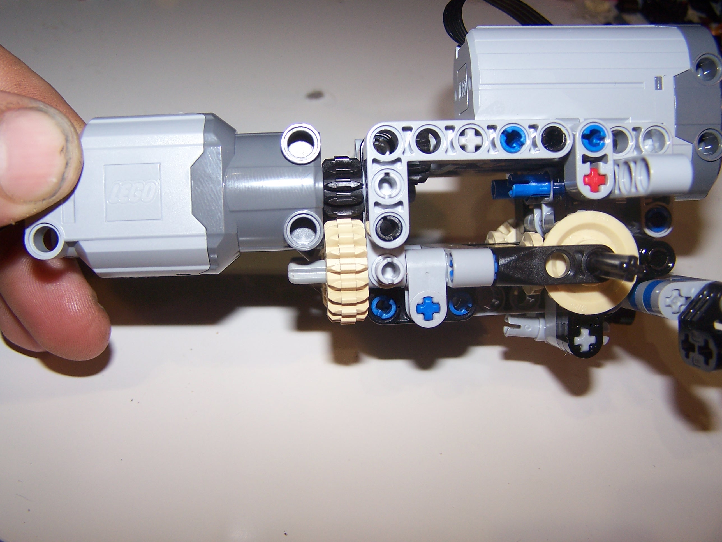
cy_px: 271
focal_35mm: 38
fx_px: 793
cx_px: 361
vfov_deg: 37.7
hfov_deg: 49.0
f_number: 2.8
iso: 80
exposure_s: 1/60
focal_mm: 6.3
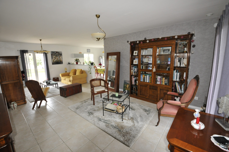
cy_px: 76
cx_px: 114
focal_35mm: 15
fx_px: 95
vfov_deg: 77.2
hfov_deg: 100.5
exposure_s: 1/80
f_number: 5
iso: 800
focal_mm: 10
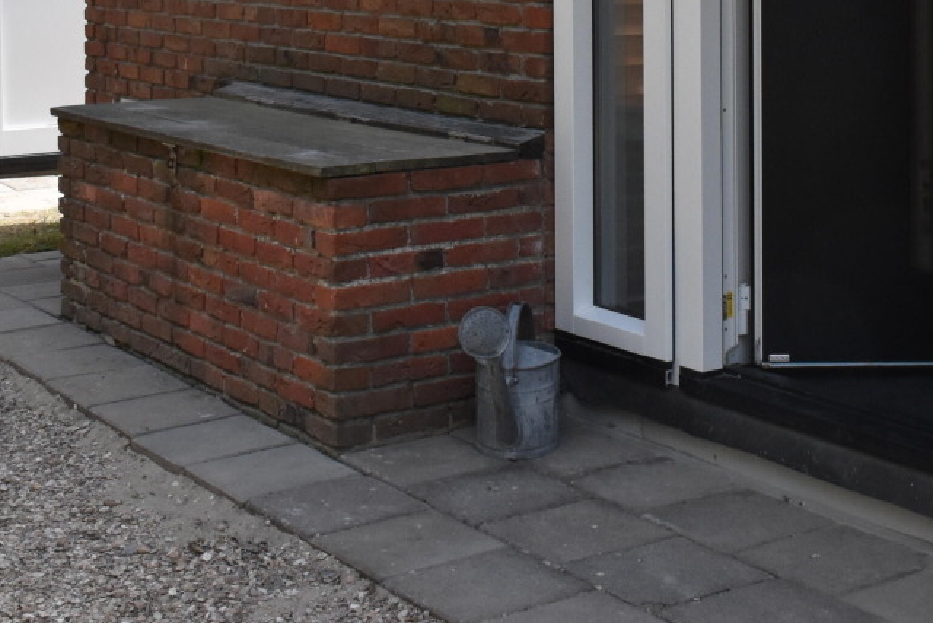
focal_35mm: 75
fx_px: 1944
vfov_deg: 17.4
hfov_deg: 26.9
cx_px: 587
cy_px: -113
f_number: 7.1
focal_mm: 20
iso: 1250
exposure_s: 1/1600
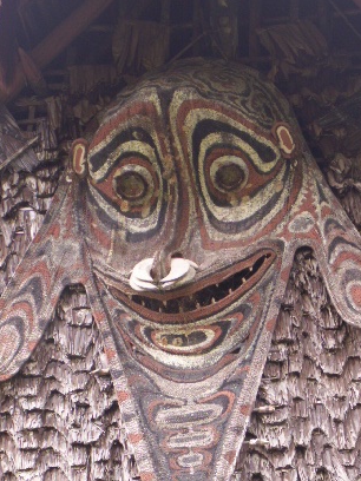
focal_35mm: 127
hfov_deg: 11.7
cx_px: 222
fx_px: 1766
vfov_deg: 15.5
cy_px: 318
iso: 50
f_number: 4
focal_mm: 13.49
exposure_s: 1/80
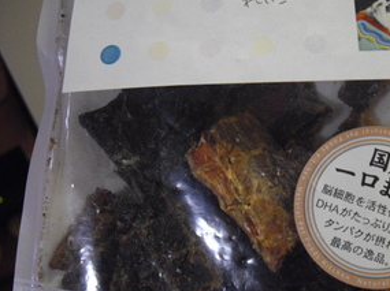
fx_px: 529
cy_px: 156
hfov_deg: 40.2
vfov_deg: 30.8
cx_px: 239
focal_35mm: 47
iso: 400
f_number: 2.8
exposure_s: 1/30
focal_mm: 7.9
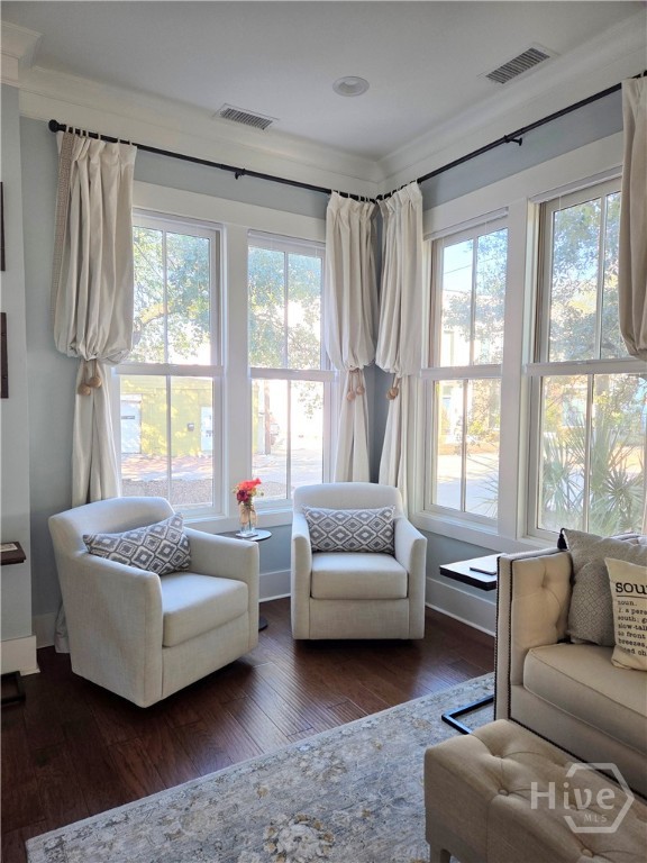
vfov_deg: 73.9
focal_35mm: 23
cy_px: 432
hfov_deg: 58.9
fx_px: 573
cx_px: 324
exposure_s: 1/120
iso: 100
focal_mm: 5.4
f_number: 1.8
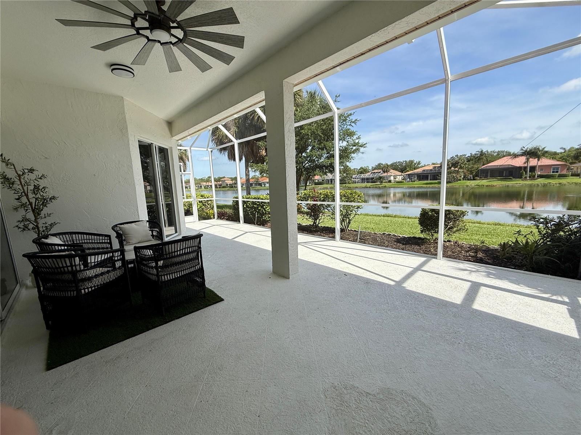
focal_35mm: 14
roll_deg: +2.1
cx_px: 290
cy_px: 218
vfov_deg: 85.7
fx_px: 235
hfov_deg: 102.1
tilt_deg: -8.3
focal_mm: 2.22
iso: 50
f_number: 2.2
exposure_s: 1/1189
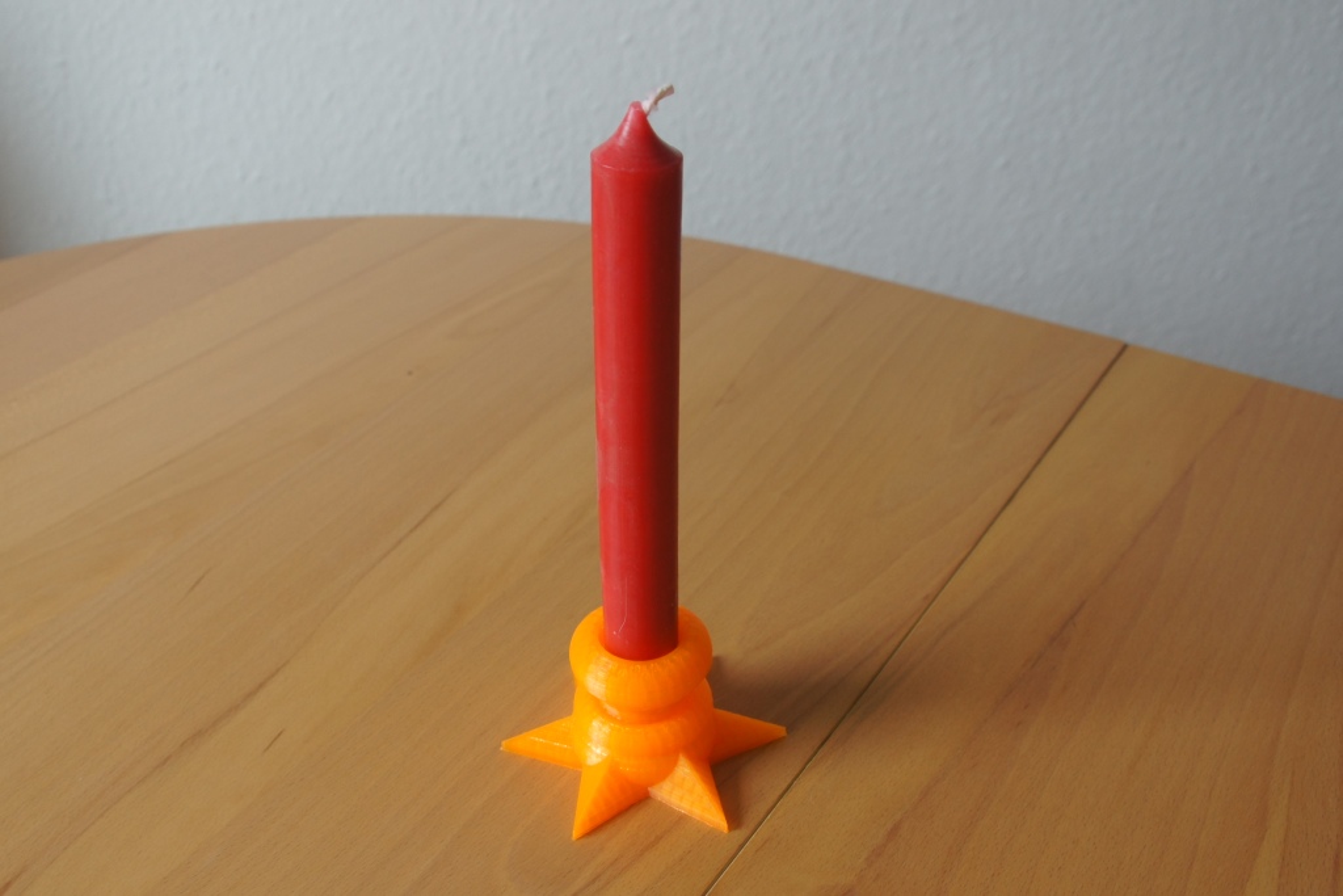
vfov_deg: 47.9
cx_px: 672
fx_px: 1007
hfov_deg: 67.4
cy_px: 448
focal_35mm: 27
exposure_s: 1/80
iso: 800
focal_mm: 18
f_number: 5.6
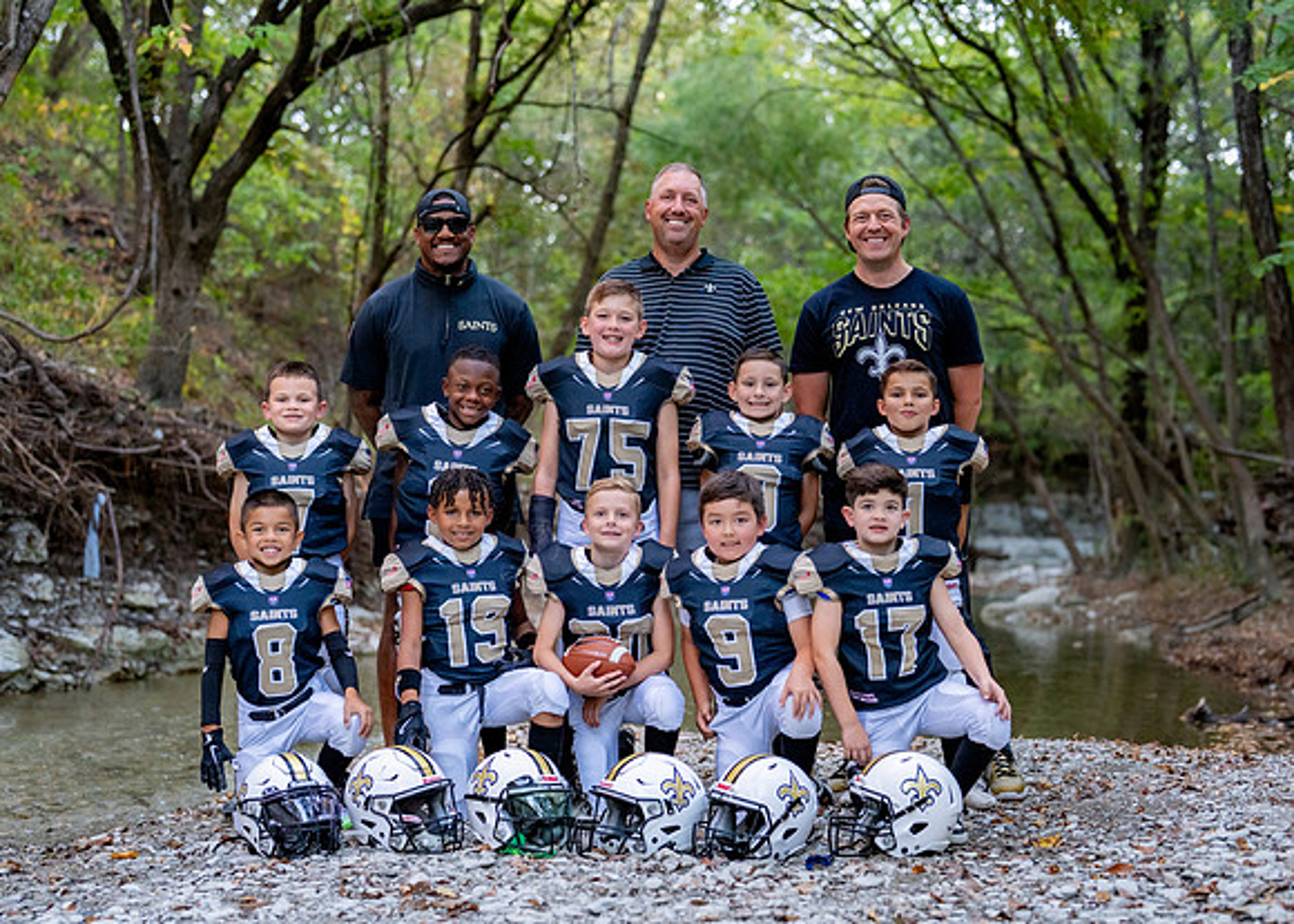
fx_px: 2073
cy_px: 489
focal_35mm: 56
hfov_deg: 34.7
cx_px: 643
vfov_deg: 25.1
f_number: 2
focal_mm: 50
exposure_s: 1/500
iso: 1600
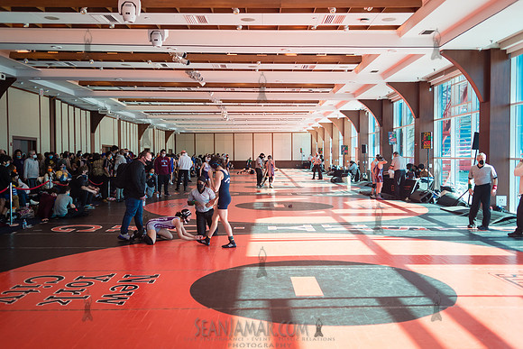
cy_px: 174
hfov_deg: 52.7
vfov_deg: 36.6
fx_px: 528
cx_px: 262
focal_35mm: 36
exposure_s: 1/400
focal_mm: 35
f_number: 3.2
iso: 400
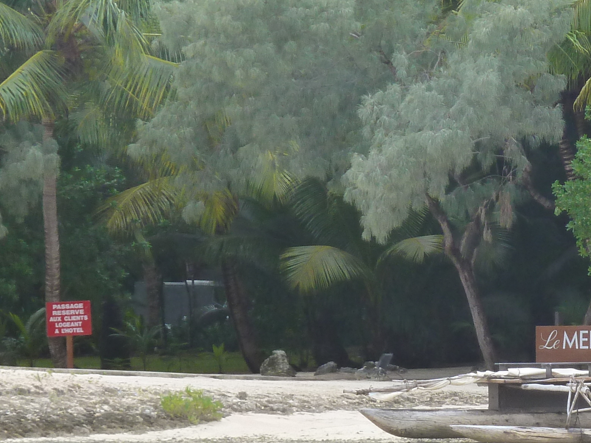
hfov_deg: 5.6
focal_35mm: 352
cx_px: 545
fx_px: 6010
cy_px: 328
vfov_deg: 4.2
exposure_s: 1/80
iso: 125
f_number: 4.5
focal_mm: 22.5
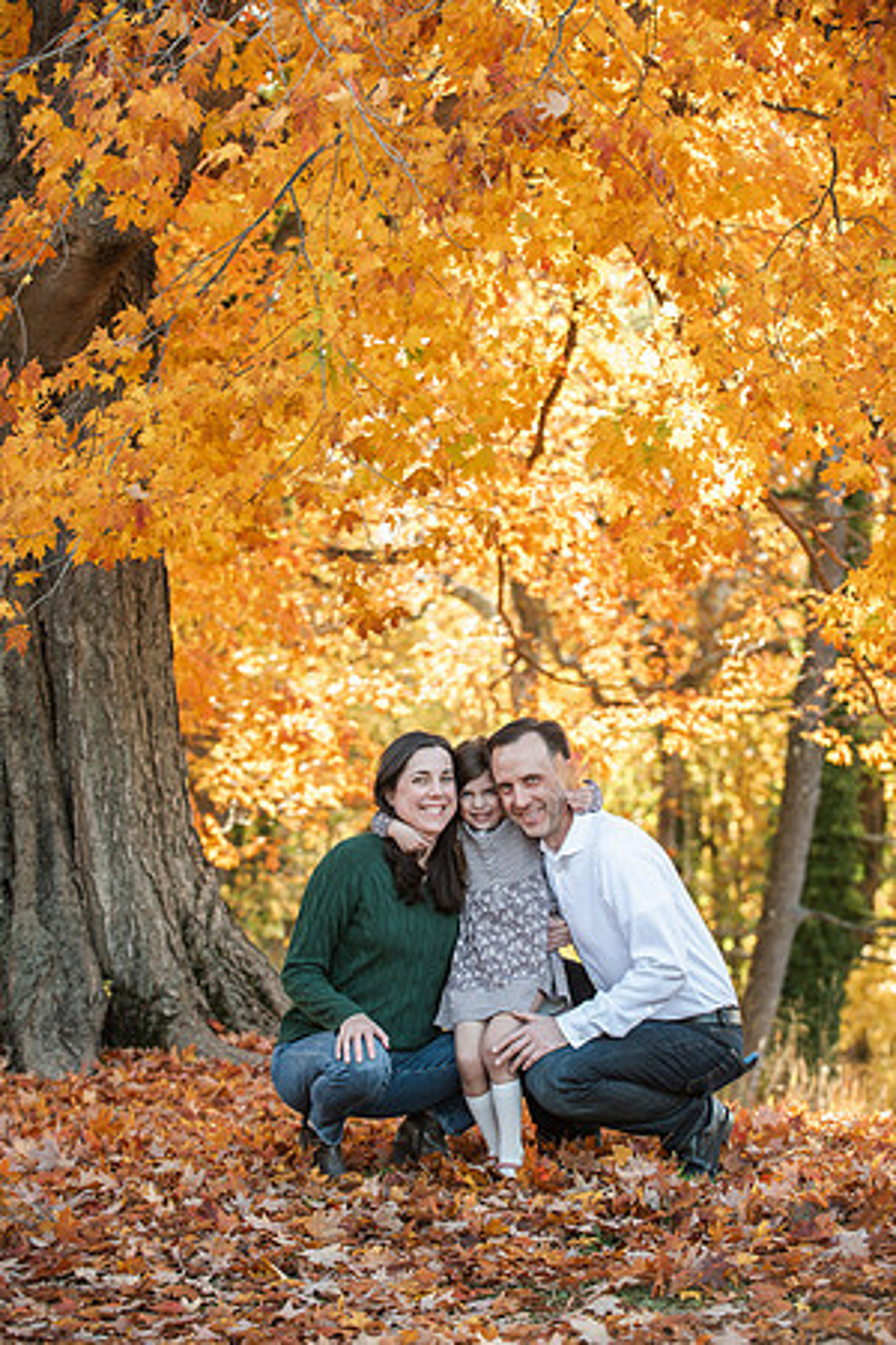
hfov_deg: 14.4
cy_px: 672
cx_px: 448
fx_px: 3546
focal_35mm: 95
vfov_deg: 21.5
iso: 500
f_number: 4.5
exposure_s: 1/320
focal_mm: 95
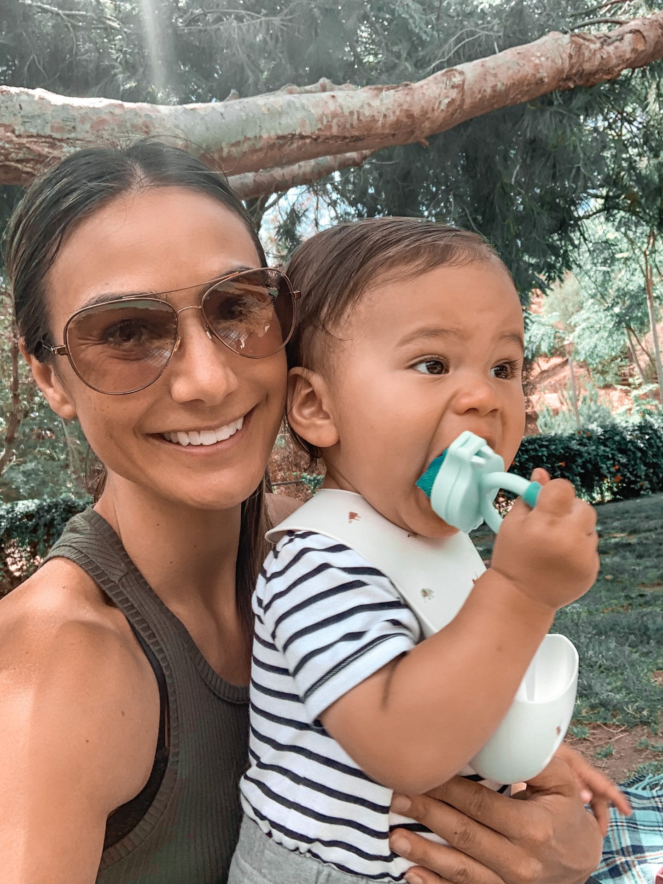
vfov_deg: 56.8
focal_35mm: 32
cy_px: 442
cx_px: 332
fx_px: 817
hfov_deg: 44.2
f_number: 2.2
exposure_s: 1/125
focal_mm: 2.87
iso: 16
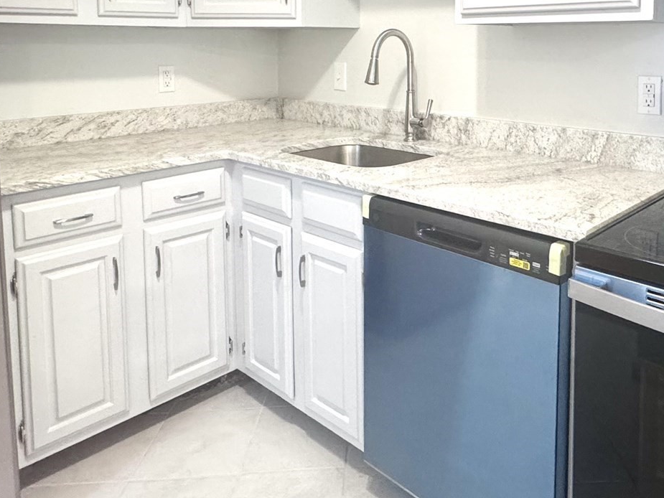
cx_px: 439
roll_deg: +0.3
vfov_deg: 42.9
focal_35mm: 31
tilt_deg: -5.5
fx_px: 595
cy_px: 85
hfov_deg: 57.1
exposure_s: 1/60
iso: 320
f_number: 2.2
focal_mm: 2.22
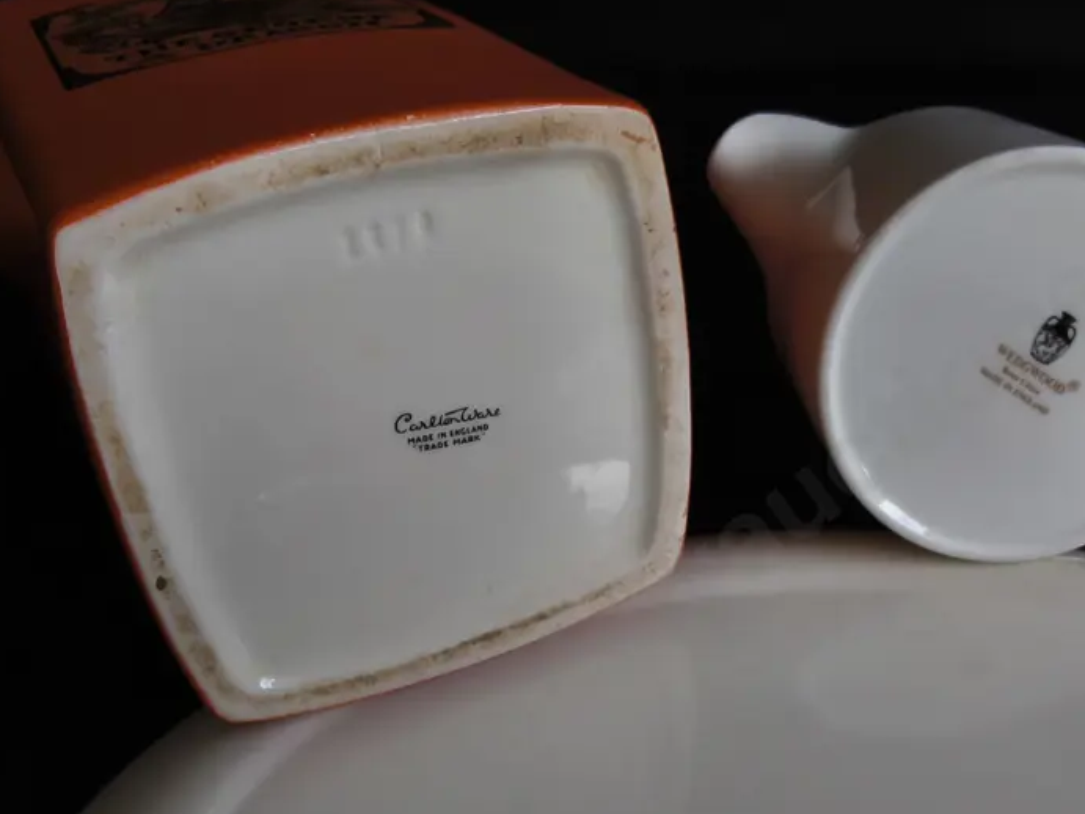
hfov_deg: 46.2
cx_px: 710
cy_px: 574
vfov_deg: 35.4
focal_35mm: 40
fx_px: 1254
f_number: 2
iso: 32
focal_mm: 2.87
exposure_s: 1/100
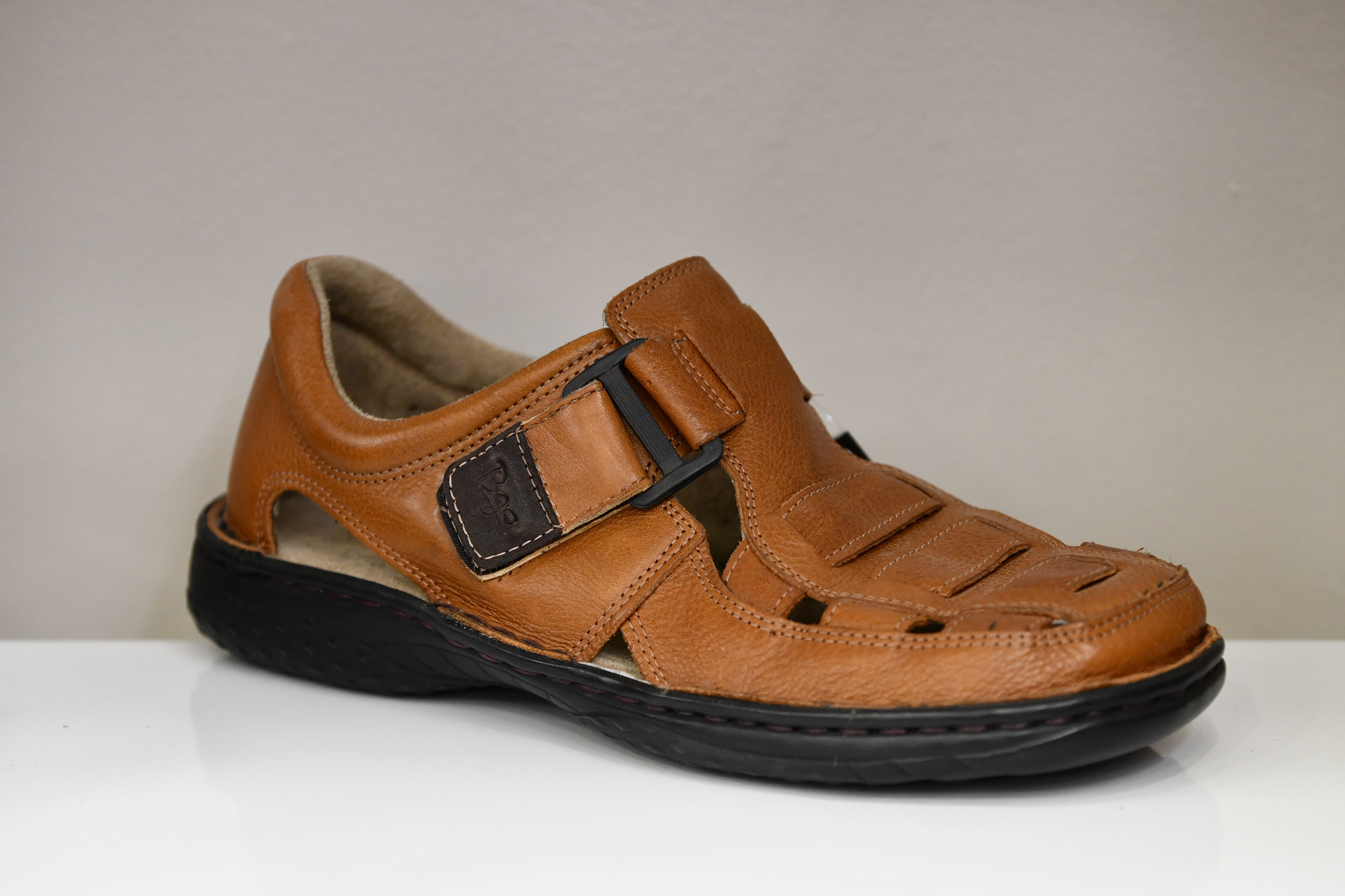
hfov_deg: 17.5
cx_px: 672
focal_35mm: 117
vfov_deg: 11.7
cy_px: 448
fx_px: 4371
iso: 1600
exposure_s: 1/640
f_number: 2.8
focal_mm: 78
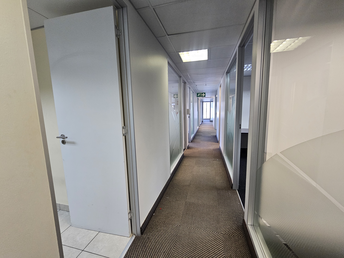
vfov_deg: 89.9
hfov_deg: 106.2
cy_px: 129
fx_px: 129
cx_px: 172
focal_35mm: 13
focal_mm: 2.2
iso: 320
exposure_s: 1/100
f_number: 2.2
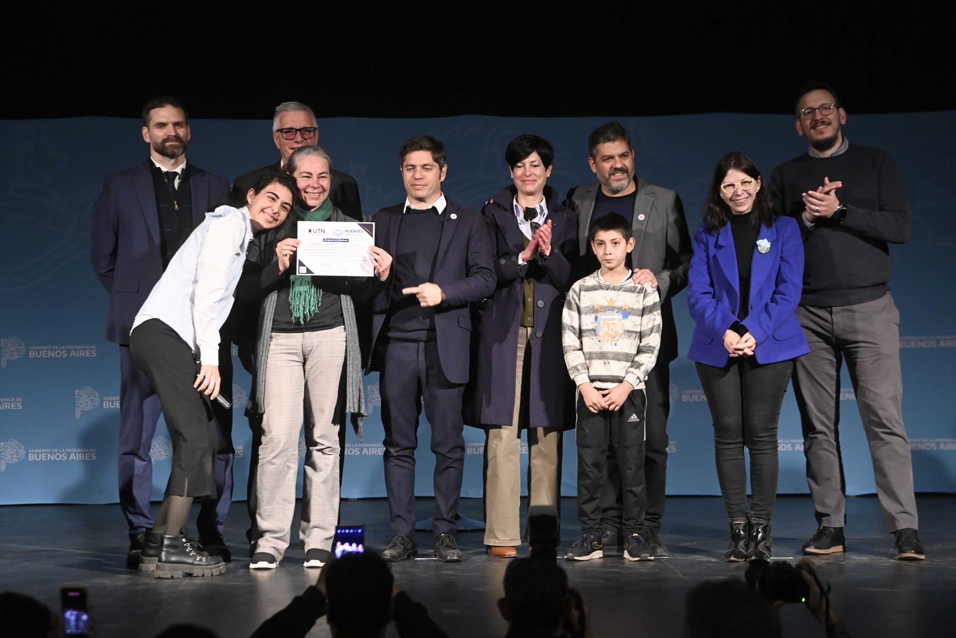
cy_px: 319
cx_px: 478
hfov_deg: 23.6
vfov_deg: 15.9
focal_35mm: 86
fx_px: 2284
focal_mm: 86
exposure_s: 1/200
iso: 3200
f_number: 4
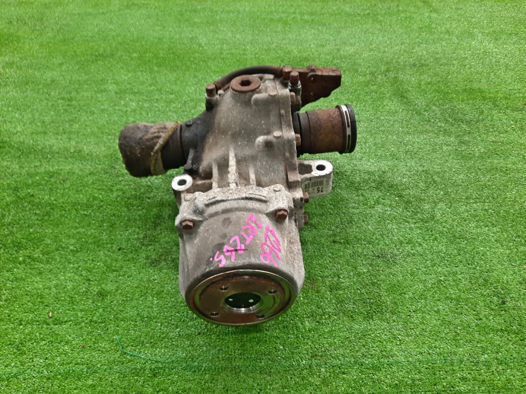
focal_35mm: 25
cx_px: 263
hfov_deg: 69.4
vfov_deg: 54.9
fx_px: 380
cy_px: 197
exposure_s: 1/50
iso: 91
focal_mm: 4.6
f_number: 2
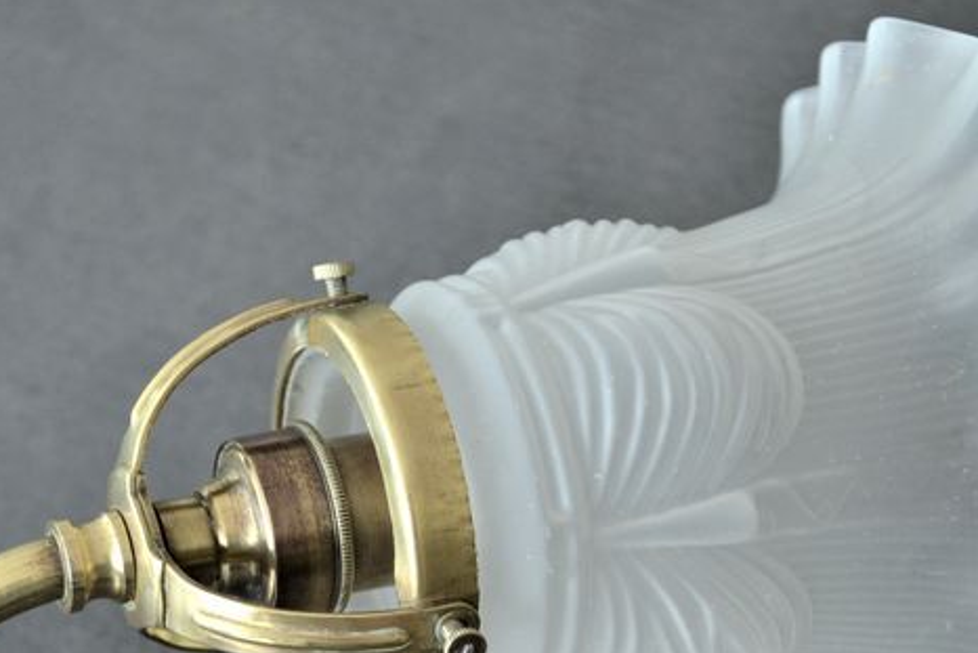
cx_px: 461
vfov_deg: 11.1
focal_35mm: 123
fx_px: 3340
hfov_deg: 16.7
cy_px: 517
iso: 500
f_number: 4.8
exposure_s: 1/60
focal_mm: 45
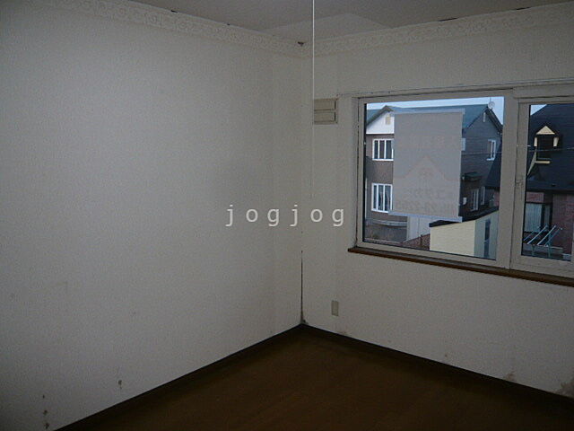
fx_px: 464
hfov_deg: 63.4
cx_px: 287
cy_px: 216
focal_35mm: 28
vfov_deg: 49.7
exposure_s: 1/30
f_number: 2.8
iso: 100
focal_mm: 4.6
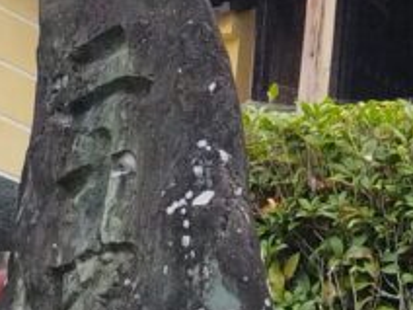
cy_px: -209
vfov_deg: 13.8
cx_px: 573
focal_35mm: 98
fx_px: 1169
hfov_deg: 18.3
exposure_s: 1/1748
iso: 49
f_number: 1.79
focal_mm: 4.7
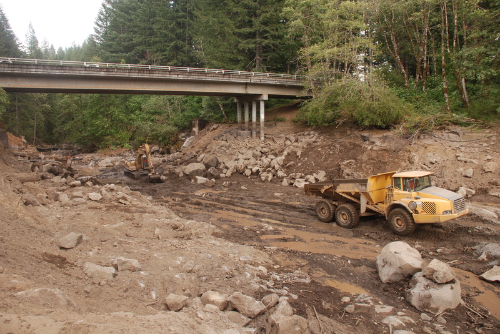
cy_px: 167
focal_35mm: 27
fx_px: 375
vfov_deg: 48.0
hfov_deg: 67.3
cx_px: 250
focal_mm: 18
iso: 160
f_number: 5.6
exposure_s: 1/50
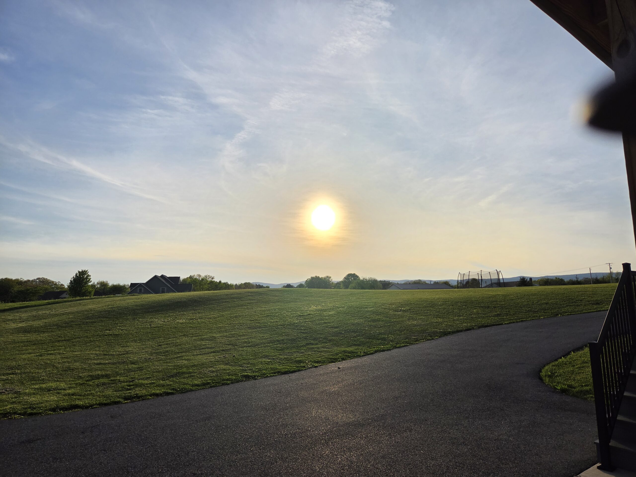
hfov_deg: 73.9
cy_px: 238
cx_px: 318
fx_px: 423
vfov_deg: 58.9
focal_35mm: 23
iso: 32
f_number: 1.8
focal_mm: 5.4
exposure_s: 1/7887
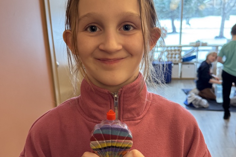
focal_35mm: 35
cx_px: 117
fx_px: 229
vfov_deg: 37.6
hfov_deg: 54.4
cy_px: 99
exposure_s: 1/60
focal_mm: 6.76
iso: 400
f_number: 1.78
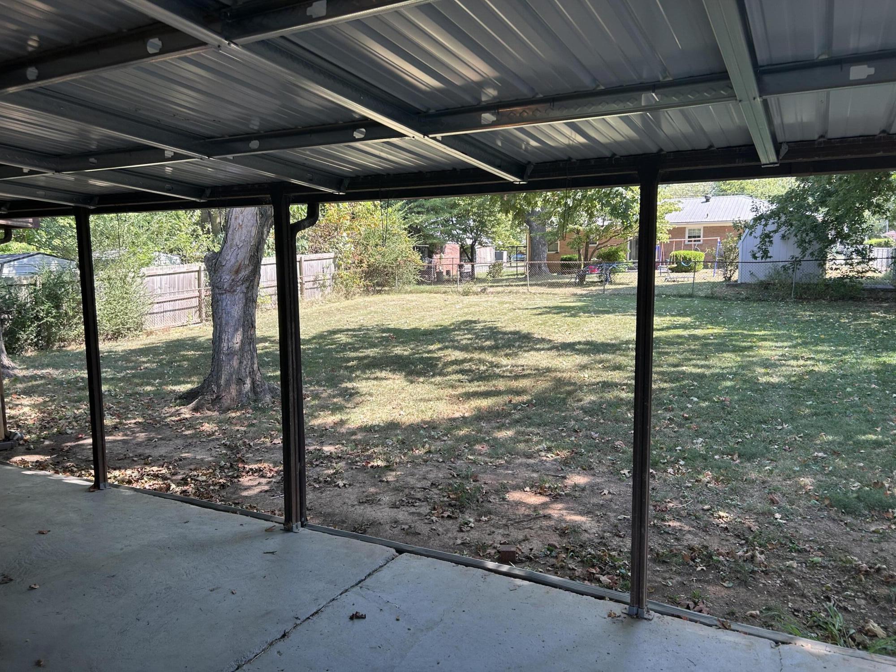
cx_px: 448
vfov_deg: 53.1
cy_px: 336
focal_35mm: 26
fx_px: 673
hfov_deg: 67.3
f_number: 1.5
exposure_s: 1/383
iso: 50
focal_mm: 5.7
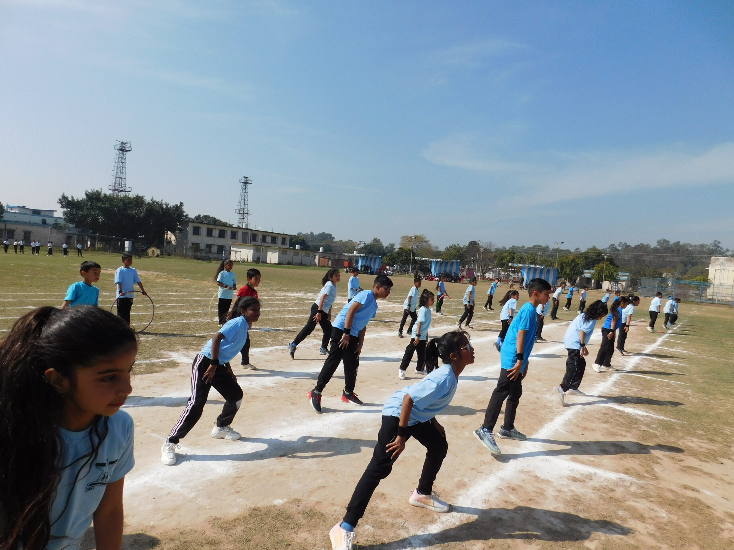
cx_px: 367
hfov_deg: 73.9
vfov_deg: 58.9
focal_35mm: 23
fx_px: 488
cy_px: 275
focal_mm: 4
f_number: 6
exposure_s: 1/800
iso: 125
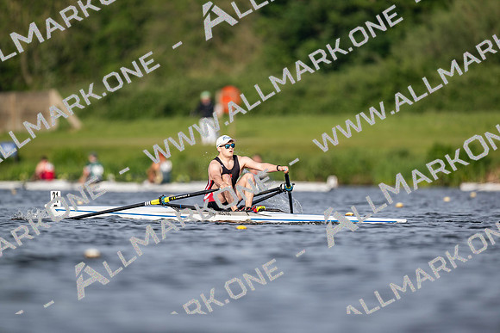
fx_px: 8335
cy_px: 166
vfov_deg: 2.3
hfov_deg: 3.4
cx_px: 250
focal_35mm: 600
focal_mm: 600
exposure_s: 1/2500
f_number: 4
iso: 250
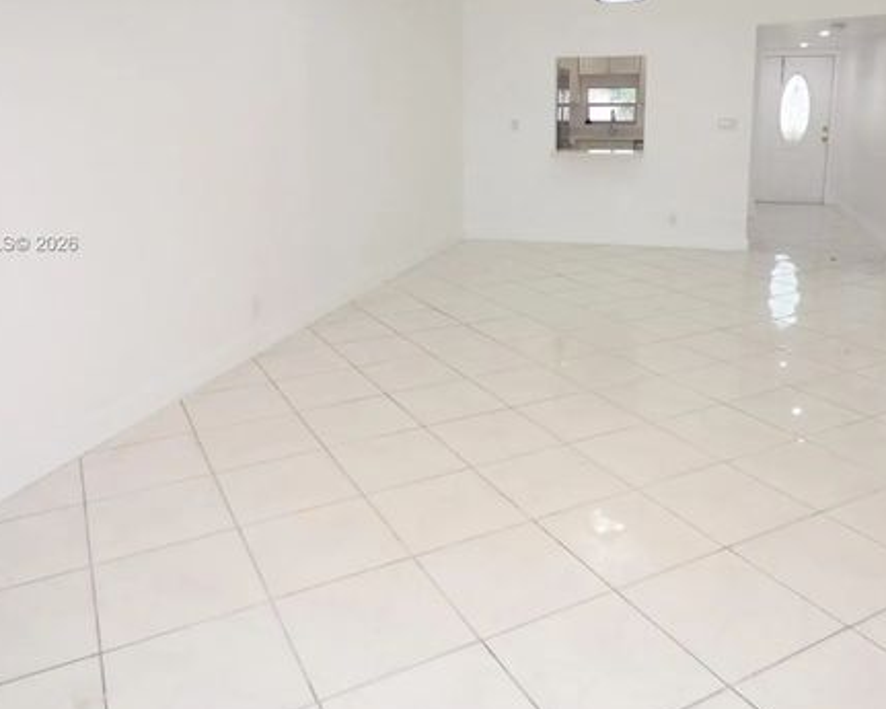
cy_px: 245
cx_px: 479
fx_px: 761
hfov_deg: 60.4
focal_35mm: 29
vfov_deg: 49.2
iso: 100
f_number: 2.8
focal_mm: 3.58
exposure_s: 1/50
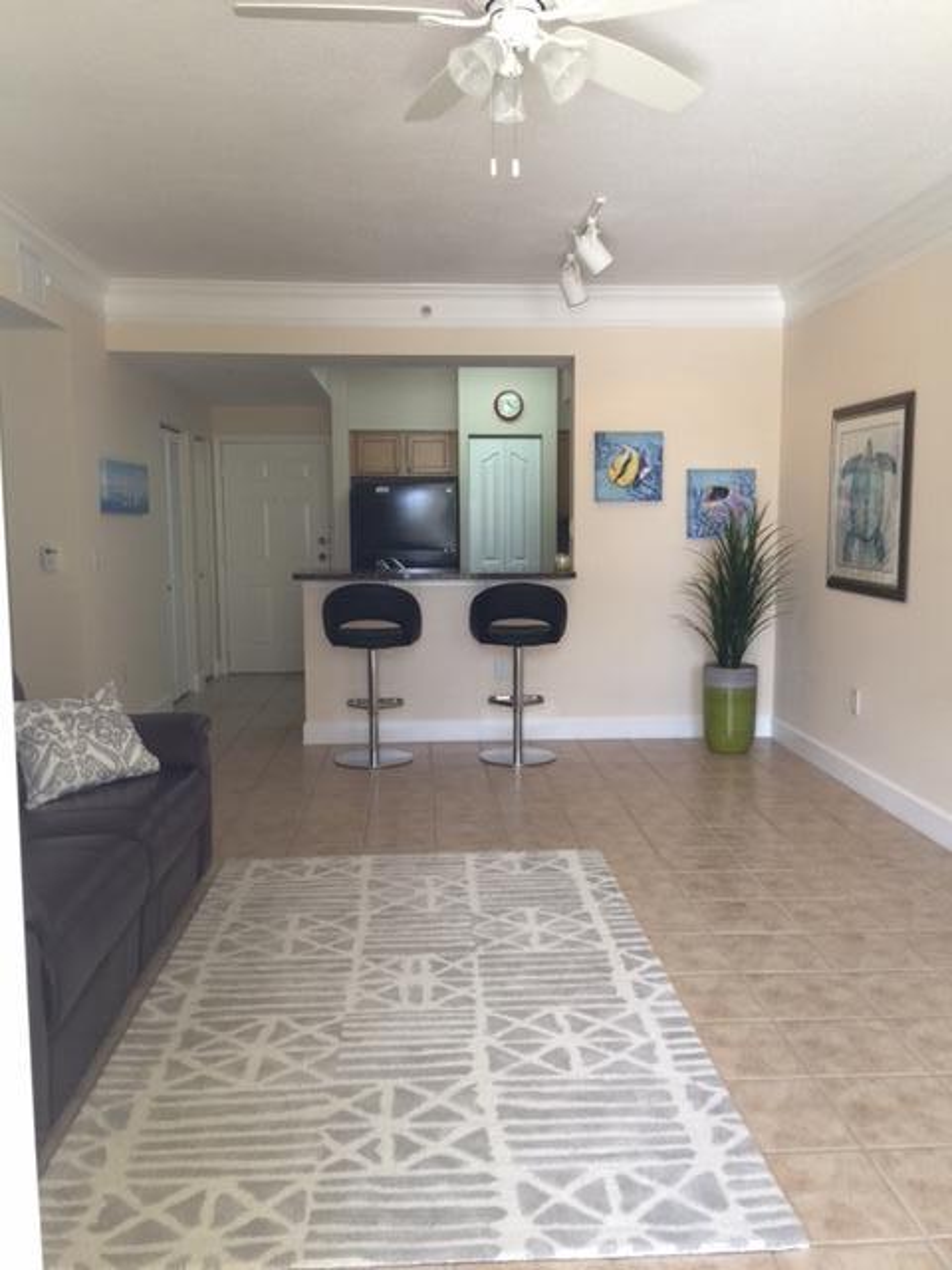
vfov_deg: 61.7
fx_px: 1063
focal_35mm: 29
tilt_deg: -4.6
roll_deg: -0.6
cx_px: 476
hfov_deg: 48.2
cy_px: 635
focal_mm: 4.15
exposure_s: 1/30
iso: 32
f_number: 2.2
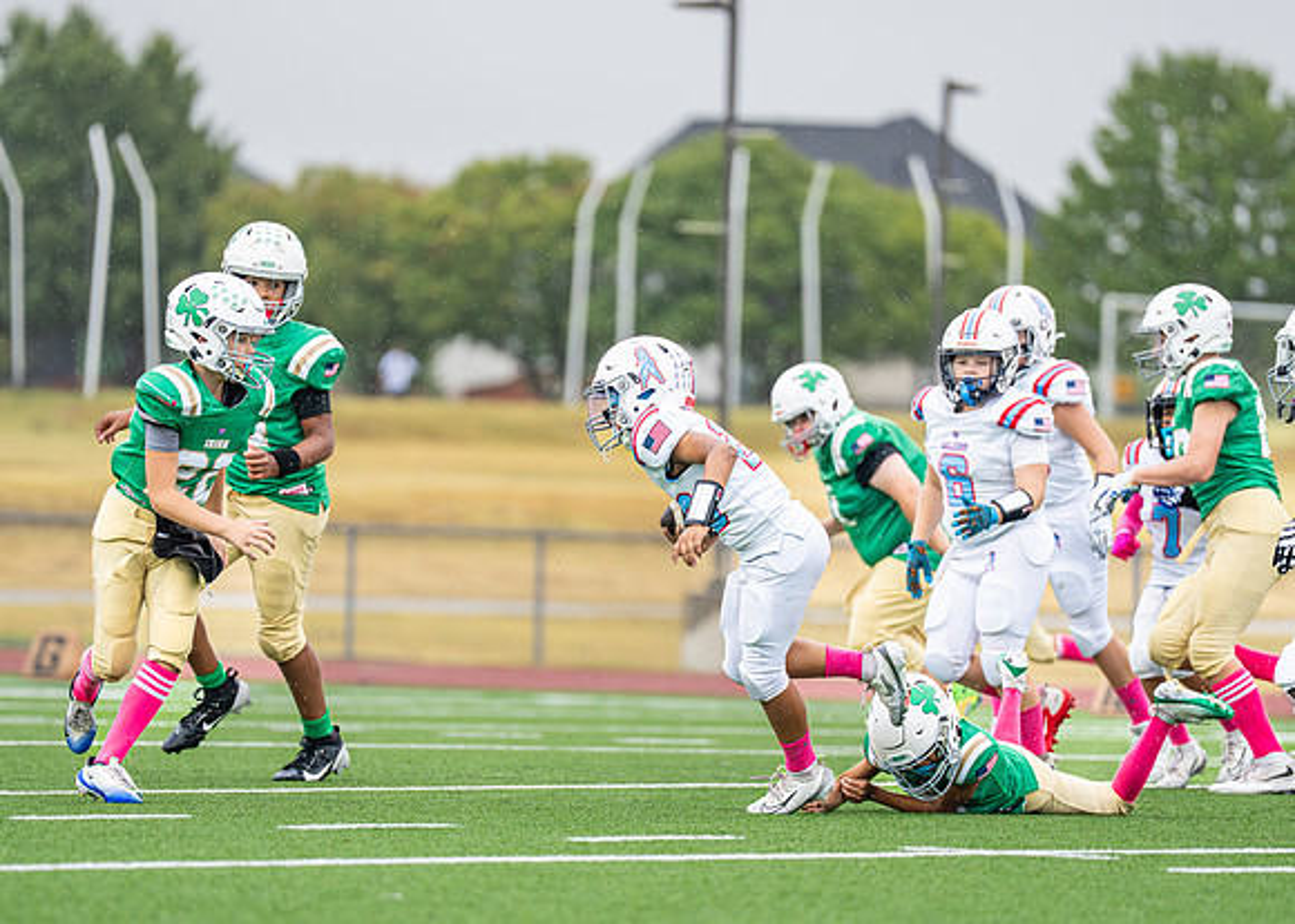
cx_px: 667
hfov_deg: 7.0
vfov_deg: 5.0
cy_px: 552
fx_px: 10544
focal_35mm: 287
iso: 500
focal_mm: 200
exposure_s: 1/1000
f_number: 2.8
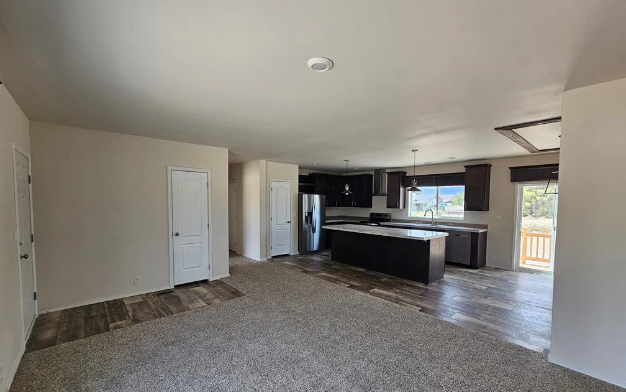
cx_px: 317
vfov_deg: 78.5
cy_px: 212
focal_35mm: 14
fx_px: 239
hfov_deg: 105.3
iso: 160
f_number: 2.2
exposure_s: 1/359
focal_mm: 2.2
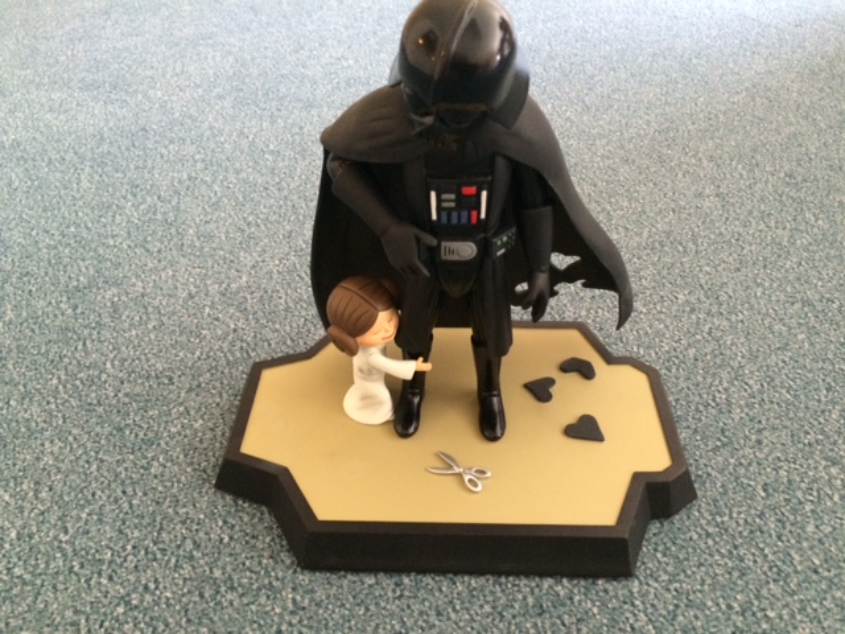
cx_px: 422
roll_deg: -0.2
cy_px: 317
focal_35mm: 29
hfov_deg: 61.7
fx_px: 708
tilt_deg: -41.0
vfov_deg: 48.2
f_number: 2.2
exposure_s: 1/30
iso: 250
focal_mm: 4.15
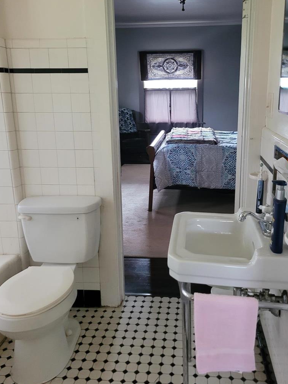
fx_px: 344
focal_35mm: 31
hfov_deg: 45.3
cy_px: 164
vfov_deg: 58.1
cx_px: 168
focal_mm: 5.4
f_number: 1.8
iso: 400
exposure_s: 1/40
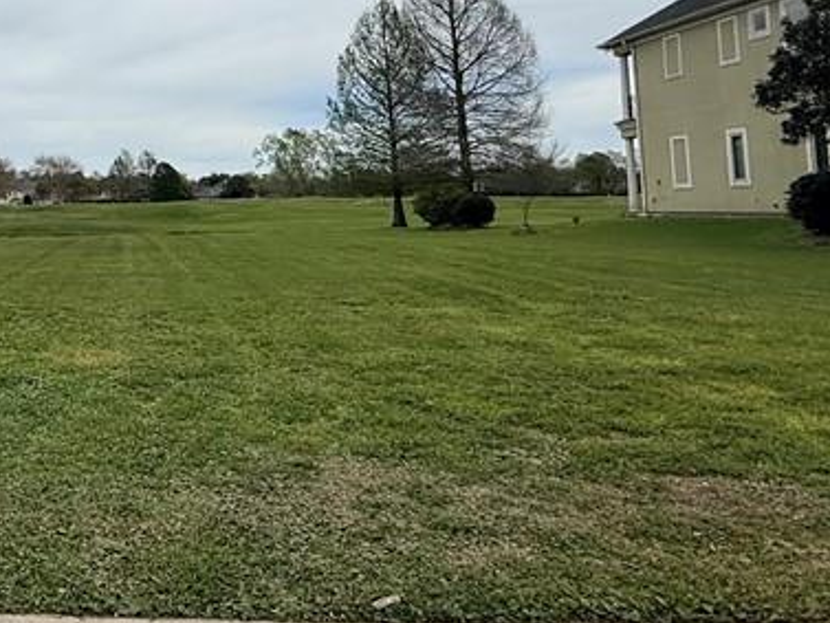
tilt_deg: +9.3
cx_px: 26
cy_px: 139
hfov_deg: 43.1
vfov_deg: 36.6
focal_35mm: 38
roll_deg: +1.6
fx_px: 911
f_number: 2.2
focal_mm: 2.22
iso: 50
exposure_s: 1/5155
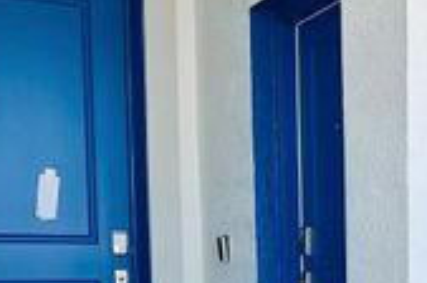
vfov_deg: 17.4
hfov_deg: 25.3
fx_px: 876
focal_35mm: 74
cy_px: 347
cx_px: 478
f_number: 1.78
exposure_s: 1/1019
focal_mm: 6.86
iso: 80
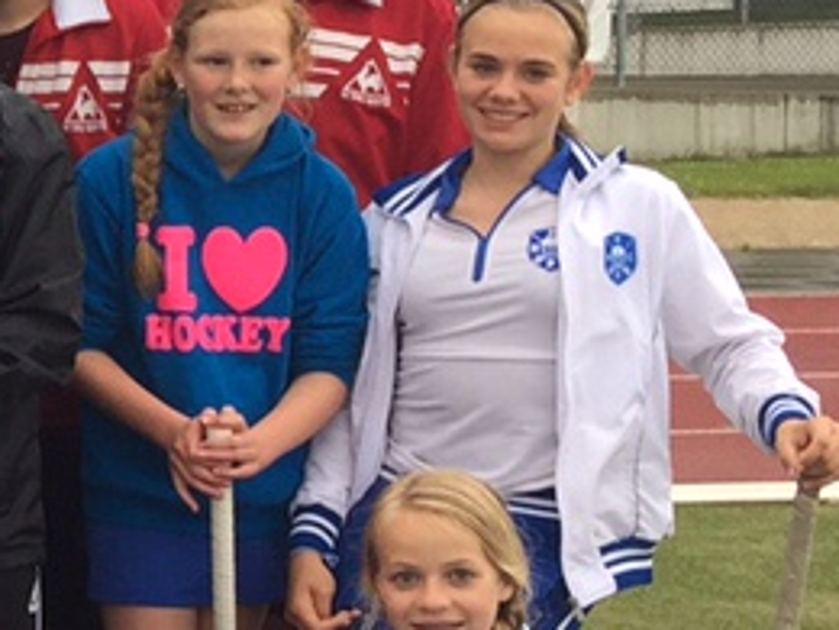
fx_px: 3466
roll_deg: -0.1
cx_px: -765
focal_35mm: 143
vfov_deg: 10.4
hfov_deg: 12.4
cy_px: 300
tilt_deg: -6.3
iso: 32
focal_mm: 4.15
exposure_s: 1/40
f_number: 2.2
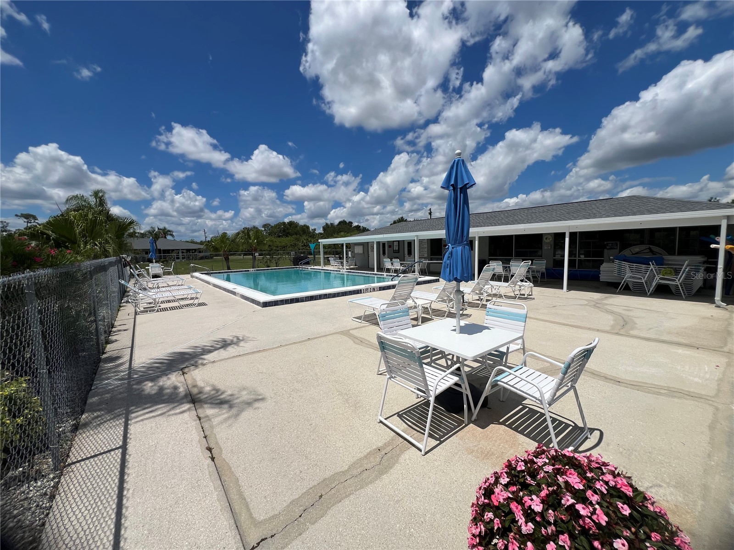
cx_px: 367
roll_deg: +1.8
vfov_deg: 89.9
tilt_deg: -3.2
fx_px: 276
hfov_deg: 106.2
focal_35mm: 13
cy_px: 275
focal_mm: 1.57
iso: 40
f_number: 1.8
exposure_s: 1/6944
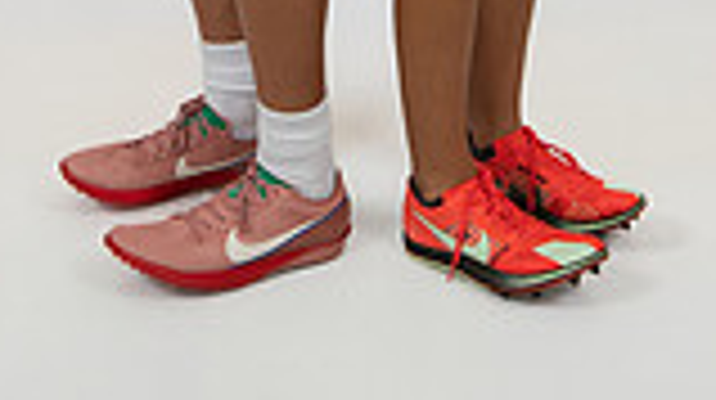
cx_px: 284
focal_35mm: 109
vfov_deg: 9.6
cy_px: -598
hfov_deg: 19.6
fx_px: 2069
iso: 400
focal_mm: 36.7
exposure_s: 1/125
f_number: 4
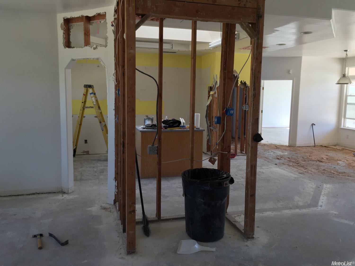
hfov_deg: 61.7
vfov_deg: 48.2
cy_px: 133
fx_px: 297
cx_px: 178
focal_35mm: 29
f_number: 2.2
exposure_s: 1/120
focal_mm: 4.15
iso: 40
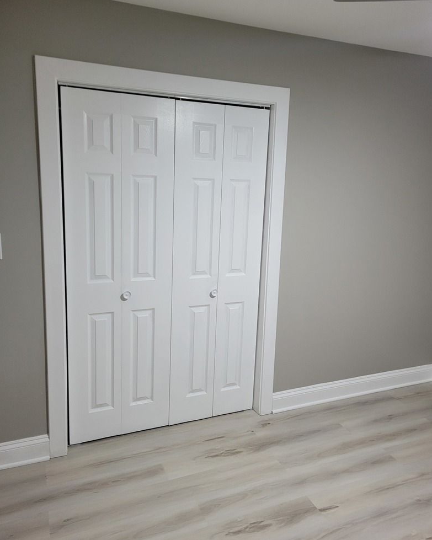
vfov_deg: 62.2
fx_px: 448
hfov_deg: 51.5
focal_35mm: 28
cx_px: 220
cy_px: 258
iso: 400
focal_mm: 5.4
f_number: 1.8
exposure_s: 1/40
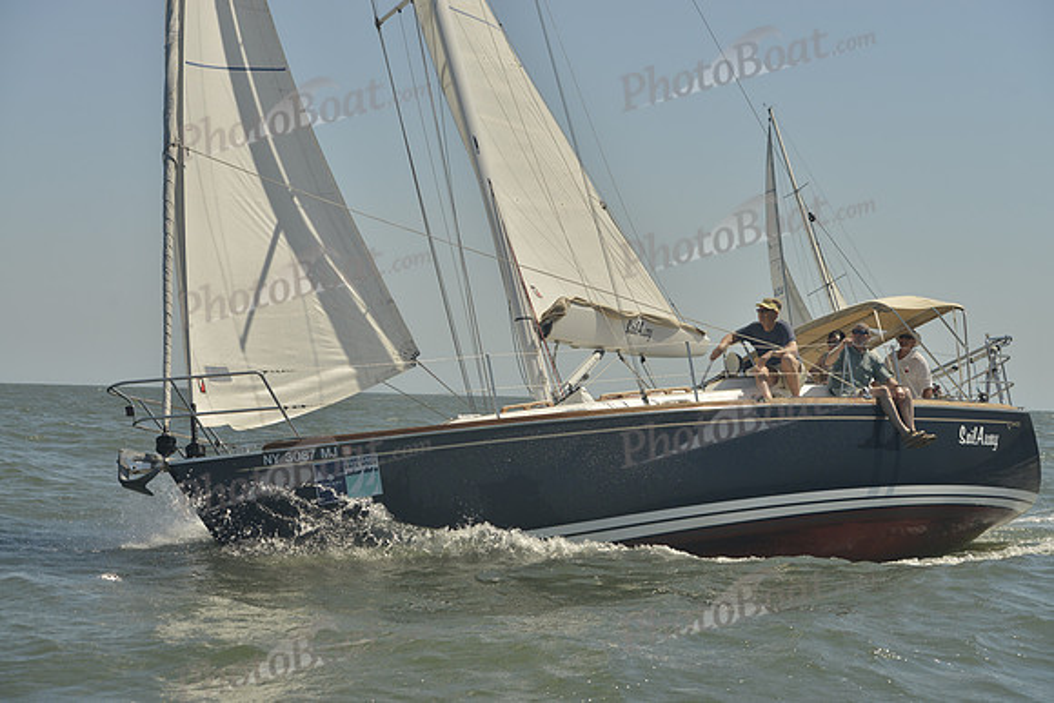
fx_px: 2050
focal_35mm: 70
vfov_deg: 19.5
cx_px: 527
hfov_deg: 28.8
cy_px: 352
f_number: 9
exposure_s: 1/1000
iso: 280
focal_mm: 70
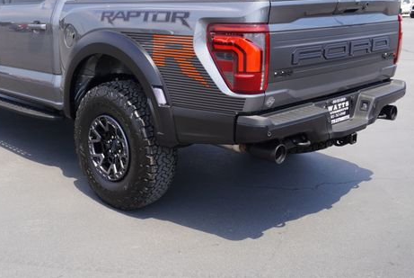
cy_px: 87
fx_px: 503
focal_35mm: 44
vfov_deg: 30.5
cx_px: 145
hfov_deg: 44.2
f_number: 6.3
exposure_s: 1/160
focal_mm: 21
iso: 100
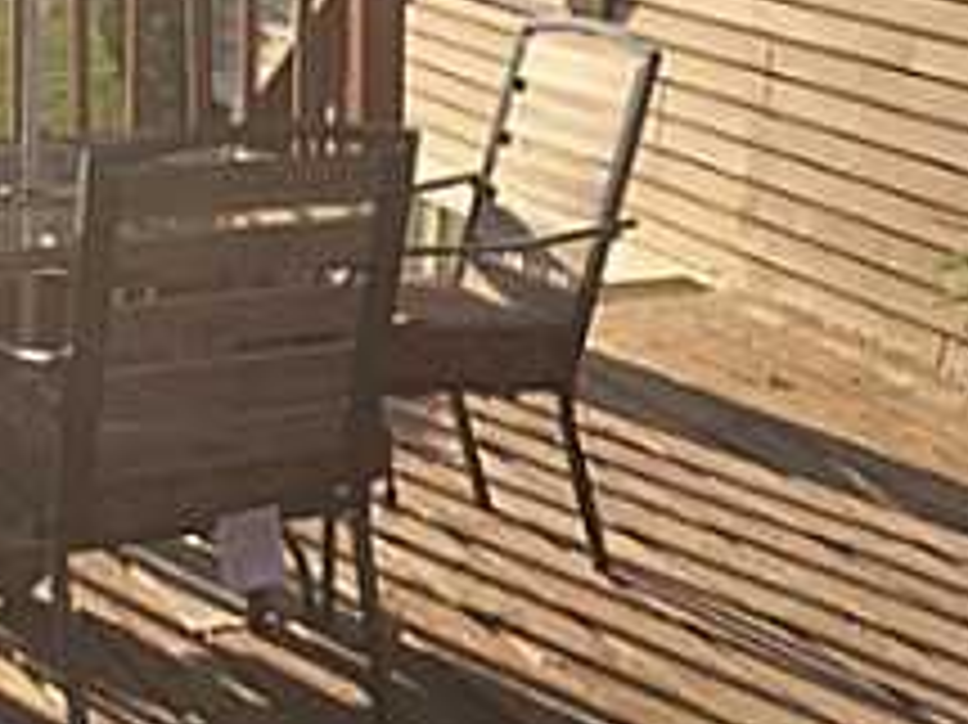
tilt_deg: -10.1
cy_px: 306
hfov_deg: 18.0
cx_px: 860
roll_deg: -0.8
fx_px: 3018
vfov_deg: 13.7
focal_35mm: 108
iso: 32
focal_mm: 4.15
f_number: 2.2
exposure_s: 1/1080
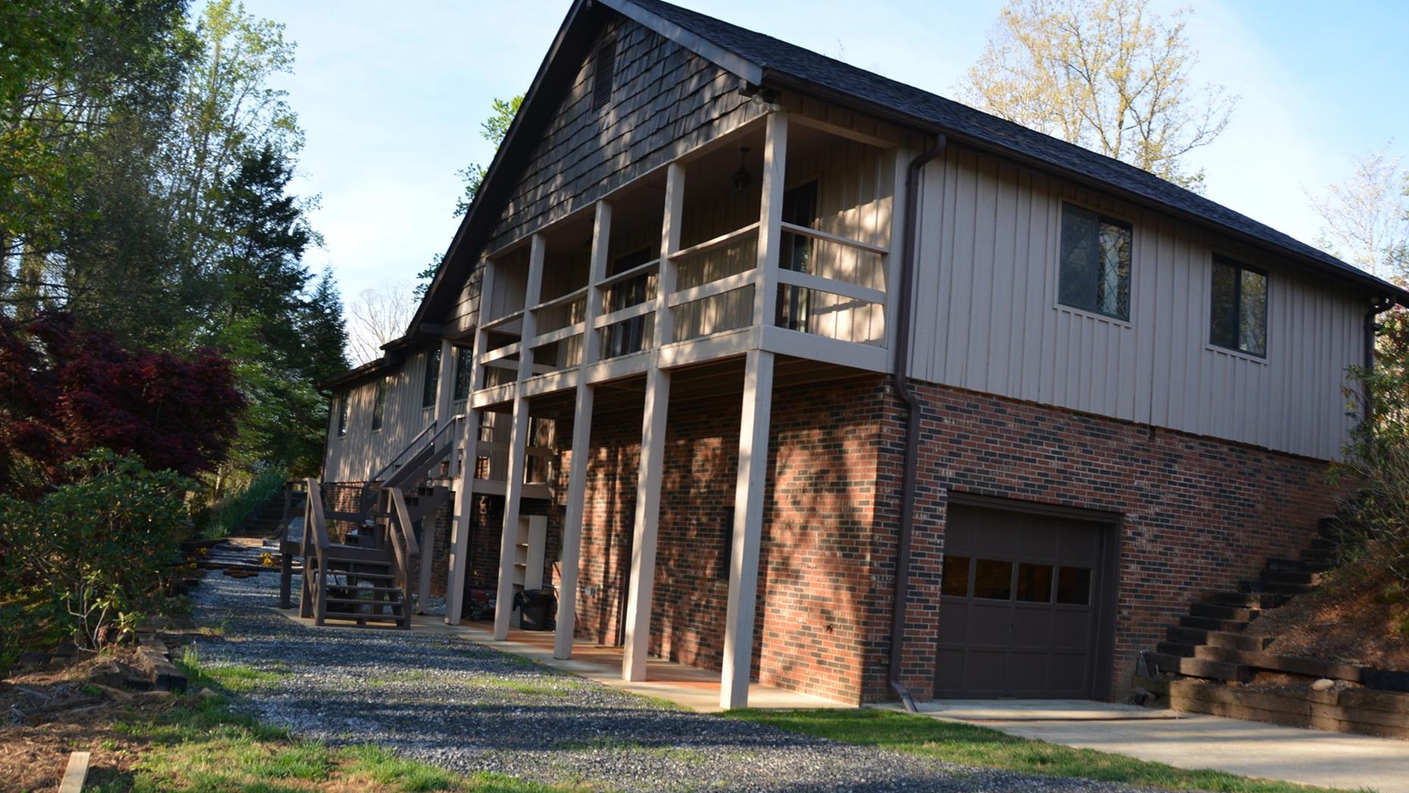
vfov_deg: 37.7
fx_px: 1158
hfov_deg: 62.6
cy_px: 444
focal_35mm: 31
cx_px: 714
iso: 100
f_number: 4
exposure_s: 1/200
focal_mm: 18
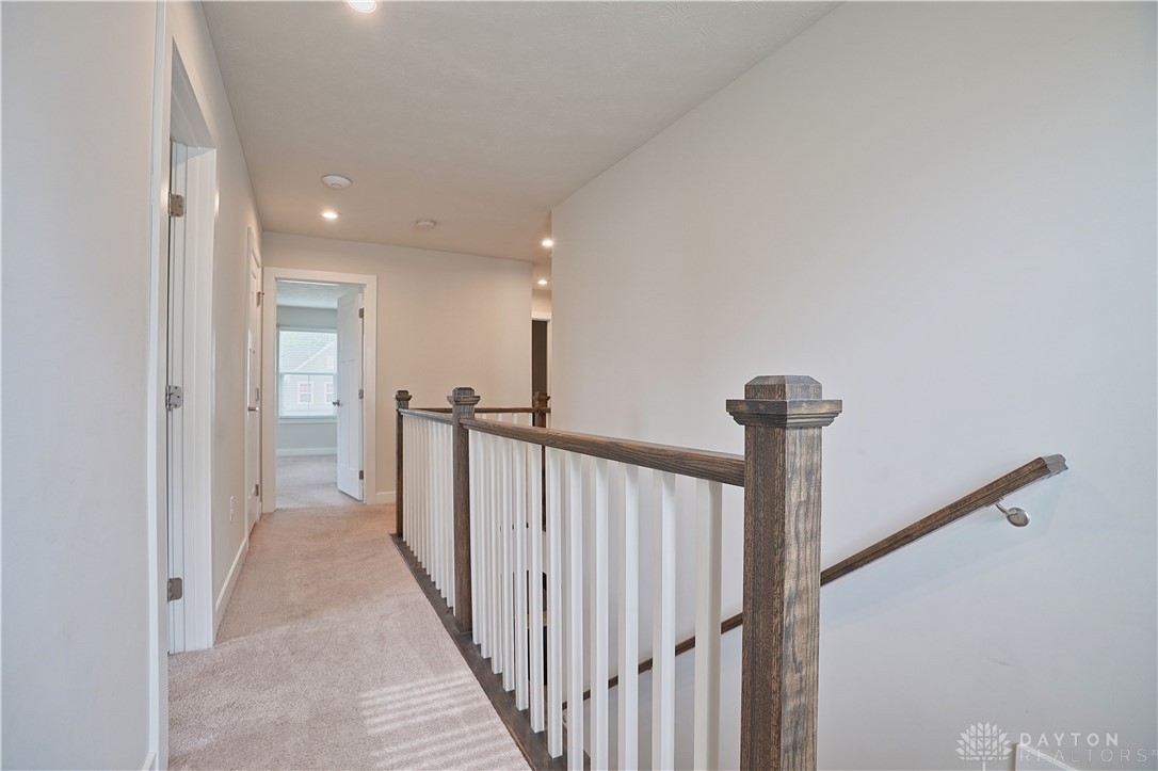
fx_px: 514
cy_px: 386
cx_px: 579
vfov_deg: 73.7
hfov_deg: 96.8
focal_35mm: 16
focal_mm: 16
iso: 400
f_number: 6.3
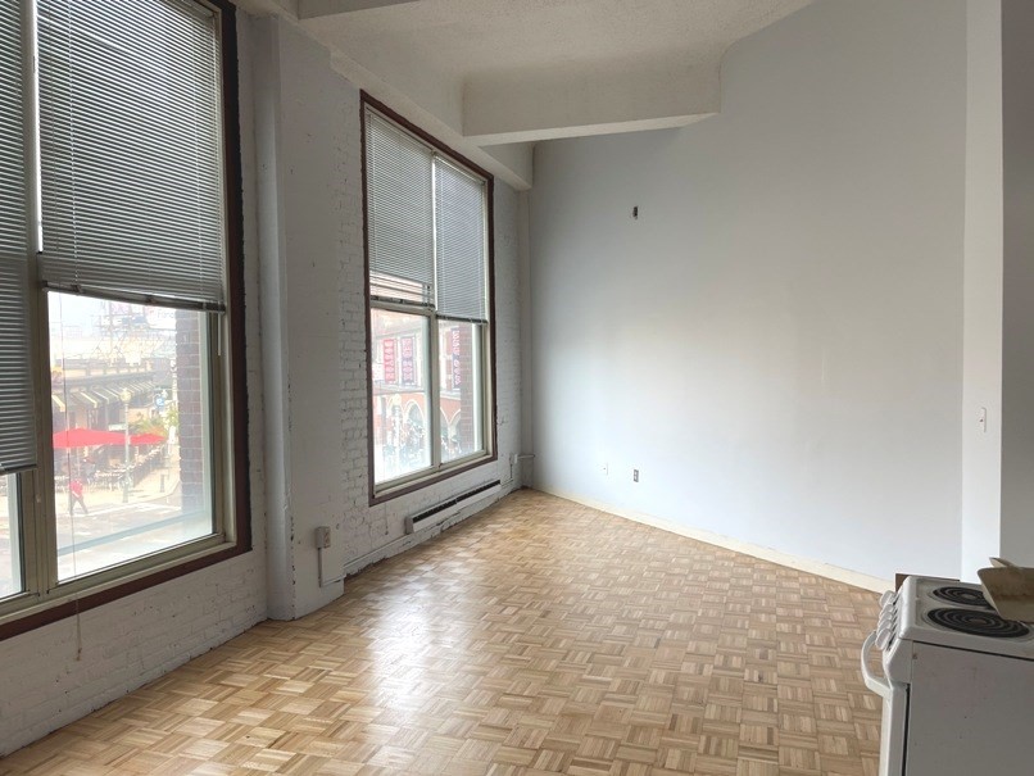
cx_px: 517
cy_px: 388
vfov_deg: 53.1
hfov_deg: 67.3
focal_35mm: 26
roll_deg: +1.0
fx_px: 777
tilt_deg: -3.1
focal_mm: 5.1
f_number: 1.6
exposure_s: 1/173
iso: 32
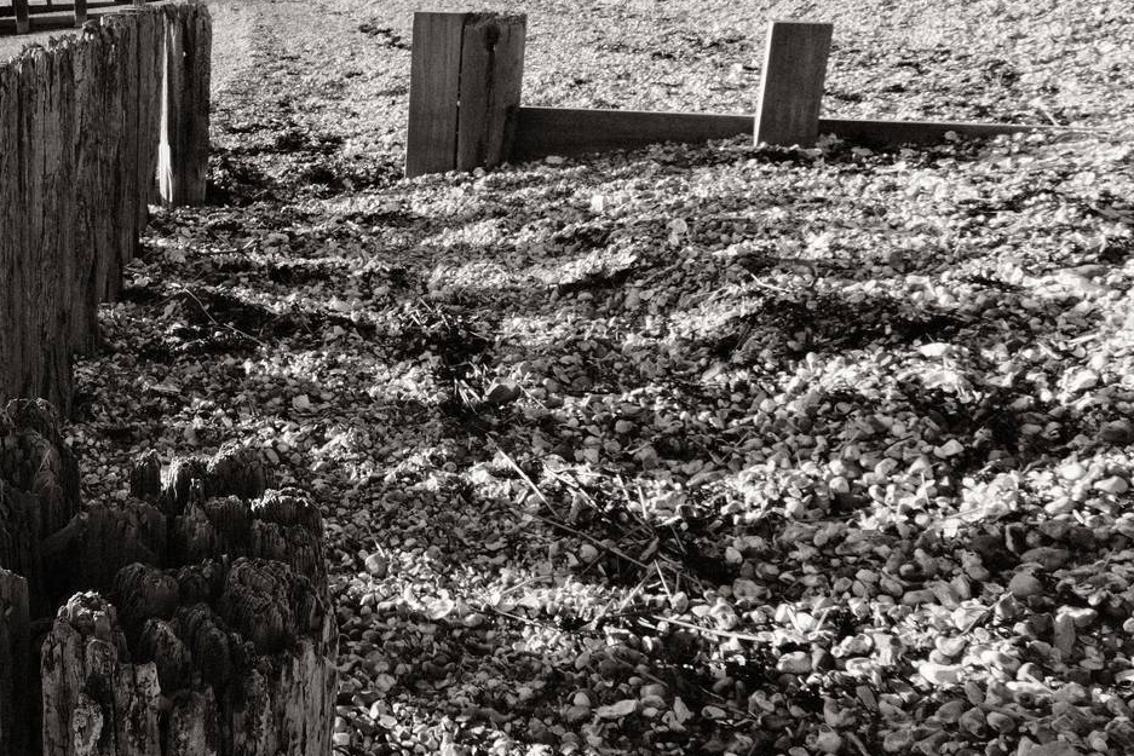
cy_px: 332
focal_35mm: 41
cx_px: 175
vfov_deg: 32.6
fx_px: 1292
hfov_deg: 44.3
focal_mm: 16
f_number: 16
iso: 1250
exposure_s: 1/100
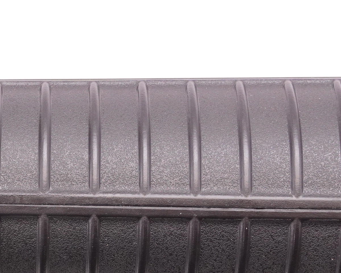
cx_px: -13
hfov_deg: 12.7
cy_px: 193
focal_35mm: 150
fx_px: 1514
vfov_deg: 10.3
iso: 1000
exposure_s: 1/125
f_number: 5.6
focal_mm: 30
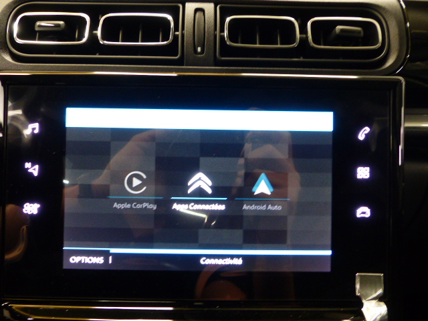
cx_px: 214
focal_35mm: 26
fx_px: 321
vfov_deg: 53.1
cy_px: 160
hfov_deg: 67.3
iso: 400
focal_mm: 4.5
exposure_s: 1/15
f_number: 2.8
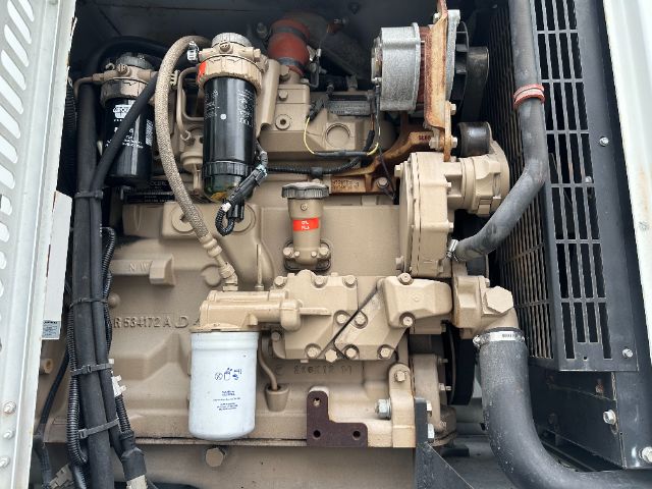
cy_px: 244
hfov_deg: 71.6
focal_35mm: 24
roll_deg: -1.0
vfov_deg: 56.8
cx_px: 326
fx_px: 452
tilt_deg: +10.9
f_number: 1.78
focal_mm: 6.86
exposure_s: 1/246
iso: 80
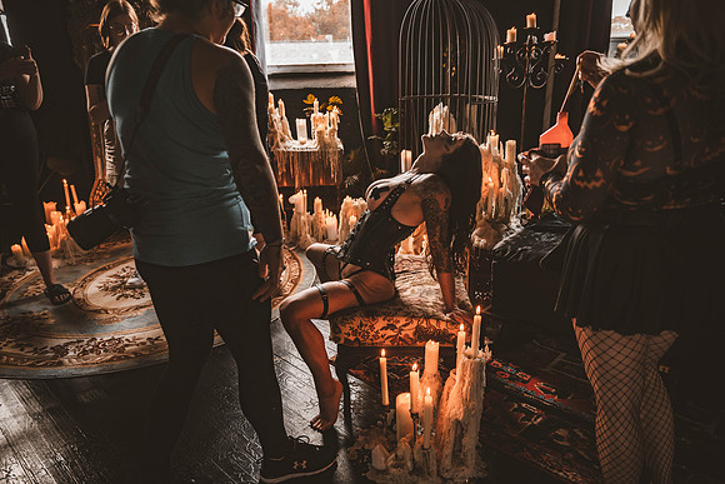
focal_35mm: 28
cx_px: 362
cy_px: 242
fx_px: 564
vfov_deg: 46.4
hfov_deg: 65.5
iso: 800
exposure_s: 1/250
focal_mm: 28
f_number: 2.8
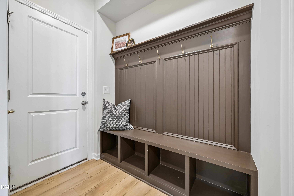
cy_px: 98
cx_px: 147
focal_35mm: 14
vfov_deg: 81.2
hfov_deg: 104.3
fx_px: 114
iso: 400
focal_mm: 14
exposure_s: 1/2
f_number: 8
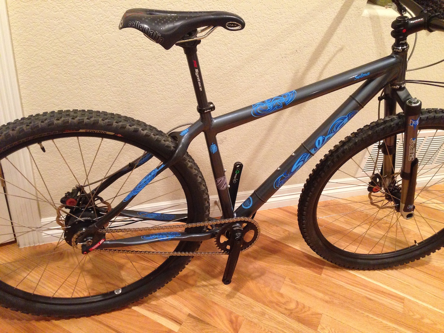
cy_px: 166
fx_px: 423
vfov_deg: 42.9
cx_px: 222
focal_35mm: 33
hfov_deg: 55.4
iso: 320
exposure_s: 1/20
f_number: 2.4
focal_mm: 4.12
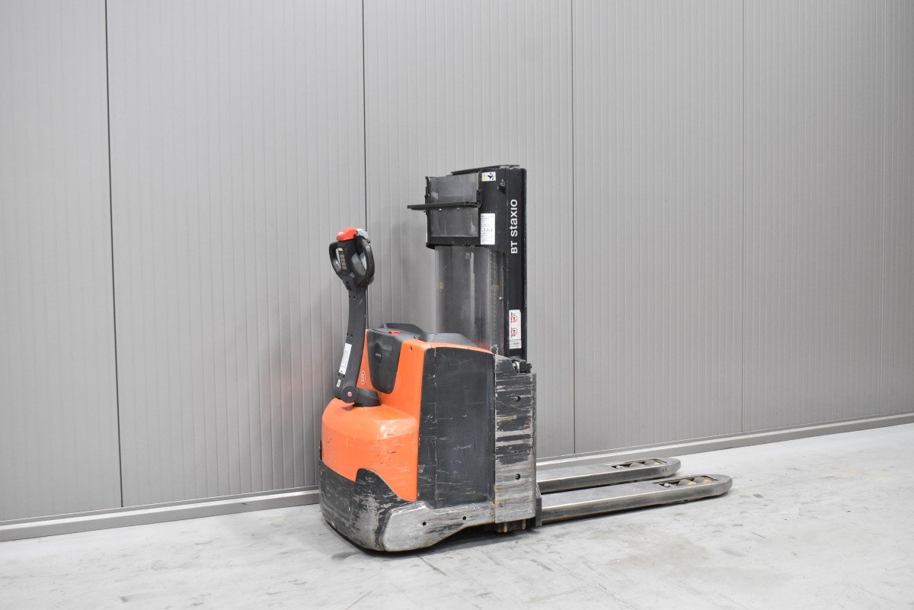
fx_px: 952
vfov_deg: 35.5
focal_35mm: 38
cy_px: 305
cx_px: 457
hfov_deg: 51.3
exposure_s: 1/30
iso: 1600
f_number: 5
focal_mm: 25
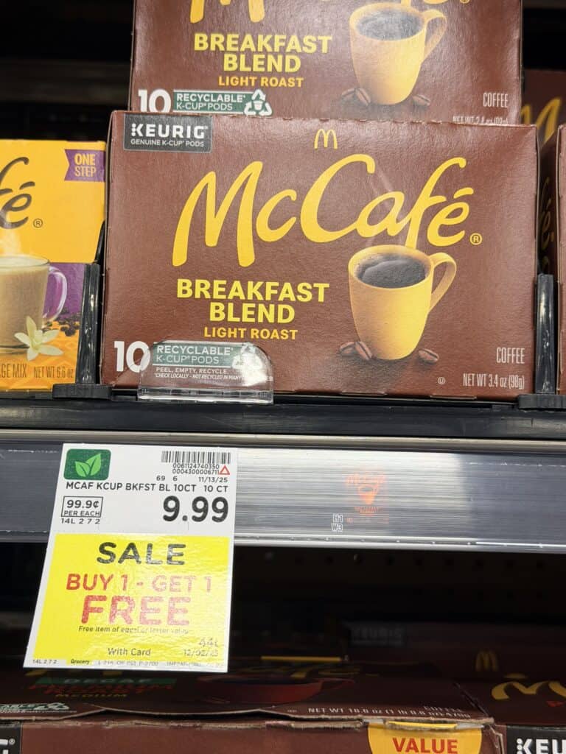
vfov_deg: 39.7
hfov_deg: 30.3
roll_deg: -1.4
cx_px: 283
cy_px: 377
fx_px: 1046
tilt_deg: +3.8
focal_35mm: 48
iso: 64
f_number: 1.78
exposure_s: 1/60
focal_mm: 6.76
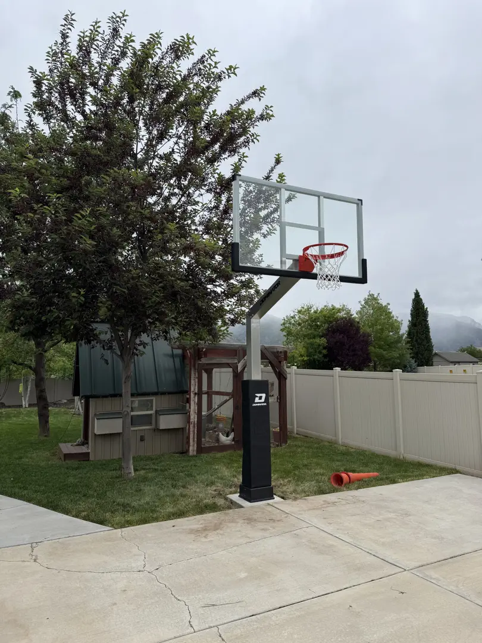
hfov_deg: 56.8
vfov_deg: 71.6
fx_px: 446
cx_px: 241
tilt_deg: +10.2
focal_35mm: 24
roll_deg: +2.1
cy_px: 322
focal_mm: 6.76
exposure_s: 1/2105
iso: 80
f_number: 1.78
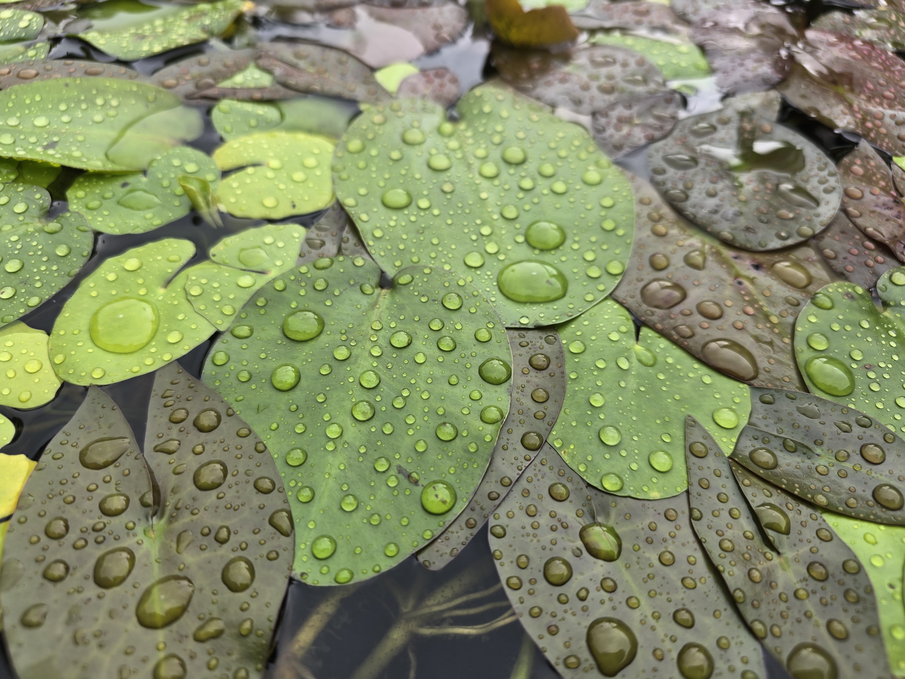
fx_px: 601
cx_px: 452
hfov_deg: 73.9
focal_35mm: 23
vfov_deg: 58.9
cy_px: 340
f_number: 1.7
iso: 20
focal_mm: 6.3
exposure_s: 1/180
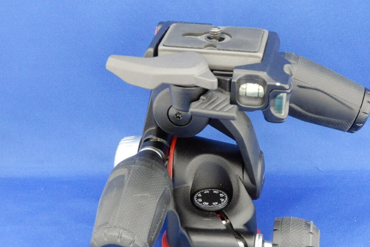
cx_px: 230
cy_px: 158
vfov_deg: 20.9
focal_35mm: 65
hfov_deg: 30.8
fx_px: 668
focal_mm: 8.9
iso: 800
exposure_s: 1/13
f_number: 4
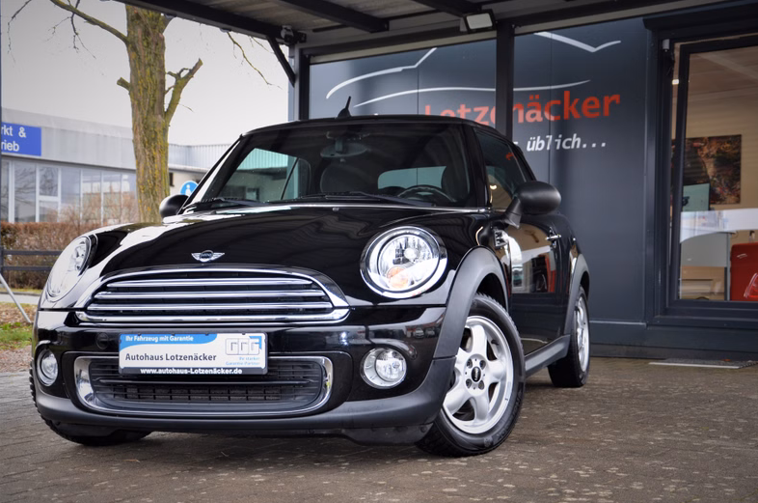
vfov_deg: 23.3
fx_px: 1219
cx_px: 385
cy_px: 254
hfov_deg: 34.5
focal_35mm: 58
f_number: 4.5
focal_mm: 38
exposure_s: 1/80
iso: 400
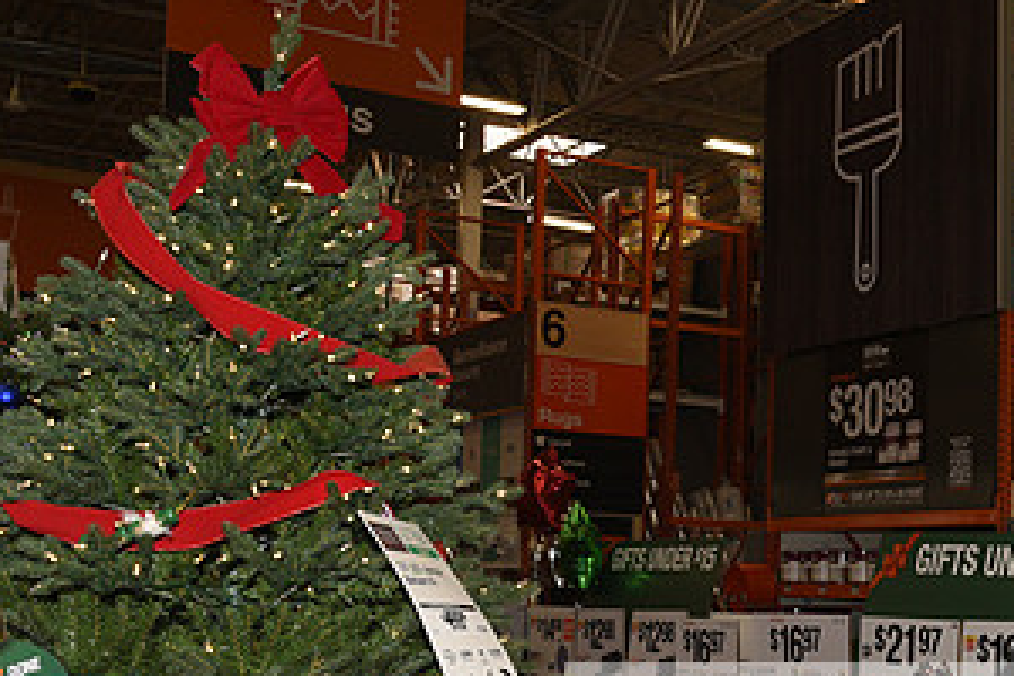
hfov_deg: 32.5
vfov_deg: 22.4
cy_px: 512
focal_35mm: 60
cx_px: 801
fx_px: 1690
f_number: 5.6
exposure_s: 1/60
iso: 800
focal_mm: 31
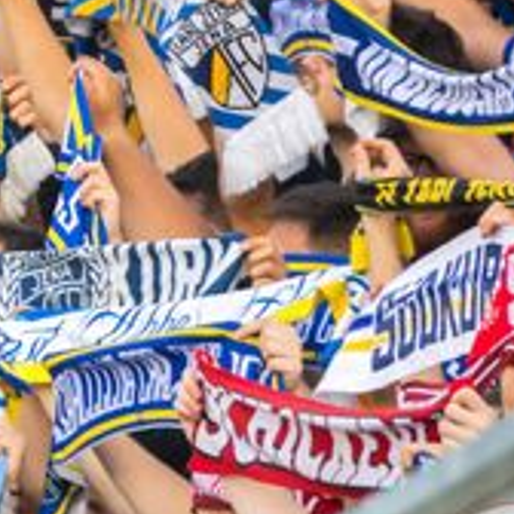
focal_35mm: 1734
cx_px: -190
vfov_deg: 1.0
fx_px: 29130
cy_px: 196
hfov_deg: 1.0
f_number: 4
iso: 800
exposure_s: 1/500
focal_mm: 220
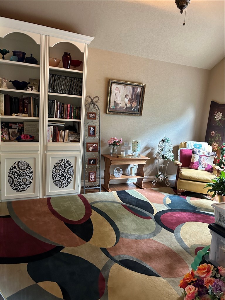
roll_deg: -5.2
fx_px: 225
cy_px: 150
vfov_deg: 67.3
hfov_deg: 53.1
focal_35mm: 26
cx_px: 112
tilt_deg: -9.9
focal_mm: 5.7
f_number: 1.5
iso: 400
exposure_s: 1/60
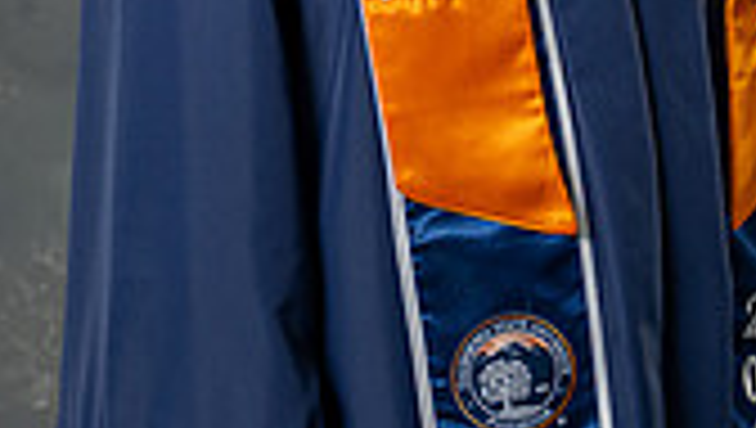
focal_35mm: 223
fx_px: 4476
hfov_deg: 9.7
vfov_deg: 5.4
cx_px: 350
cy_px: -201
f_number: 3.5
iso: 200
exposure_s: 1/200
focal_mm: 52
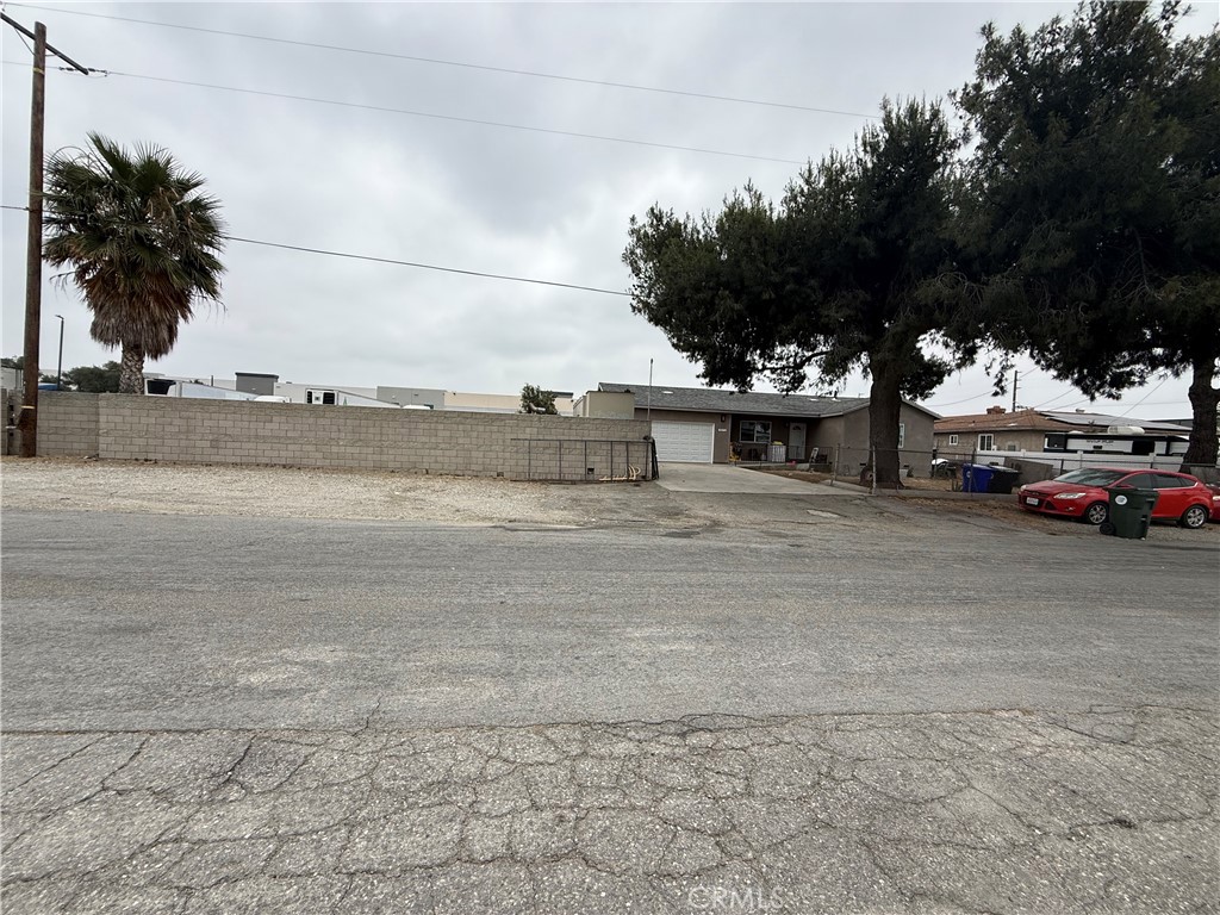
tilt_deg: -0.9
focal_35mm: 14
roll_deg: -2.3
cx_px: 610
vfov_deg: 85.7
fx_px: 493
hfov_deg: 102.1
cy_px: 458
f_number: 2.2
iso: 50
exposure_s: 1/2841
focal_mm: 2.22
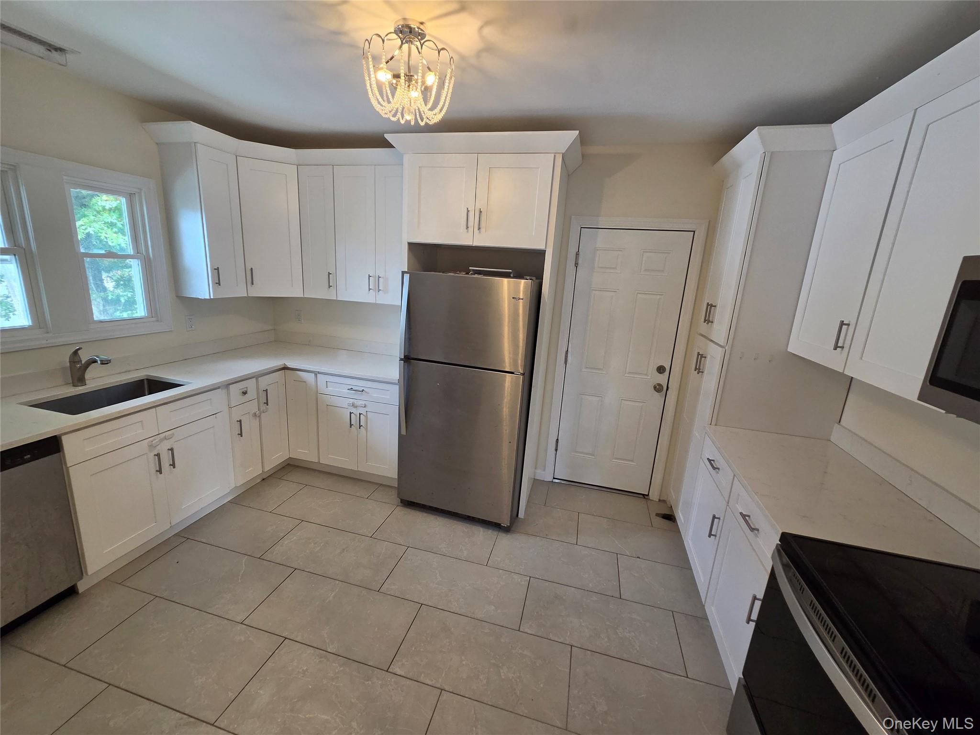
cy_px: 368
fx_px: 368
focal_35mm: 13
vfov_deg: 89.9
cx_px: 490
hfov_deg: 106.2
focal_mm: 2.2
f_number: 2.2
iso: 200
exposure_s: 1/120
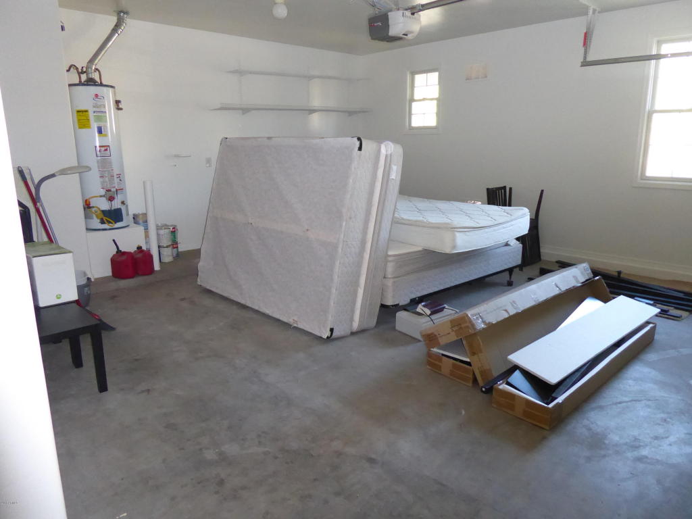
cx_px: 346
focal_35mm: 25
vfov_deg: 54.9
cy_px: 260
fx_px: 500
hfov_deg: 69.4
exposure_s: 1/60
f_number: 3.3
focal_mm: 4.3
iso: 800
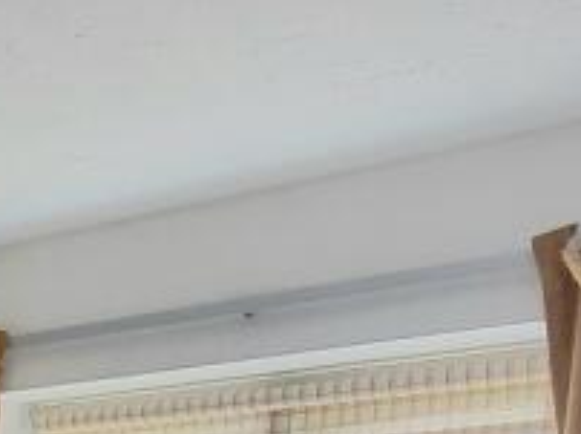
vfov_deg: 17.9
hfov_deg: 26.0
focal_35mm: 66
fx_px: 1106
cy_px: 773
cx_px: -132
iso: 50
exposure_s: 1/108
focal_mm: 2.2
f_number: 2.2
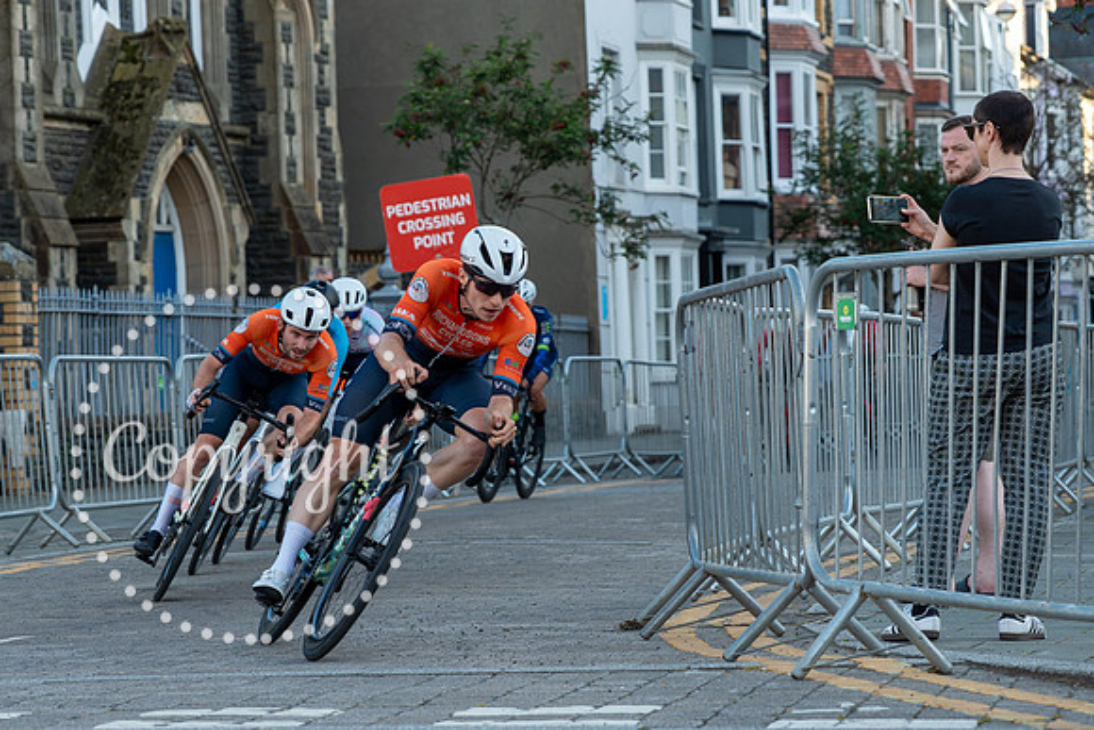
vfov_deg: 9.7
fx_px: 4303
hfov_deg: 14.5
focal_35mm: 142
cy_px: 329
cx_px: 414
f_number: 3.5
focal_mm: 70
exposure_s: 1/800
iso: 400
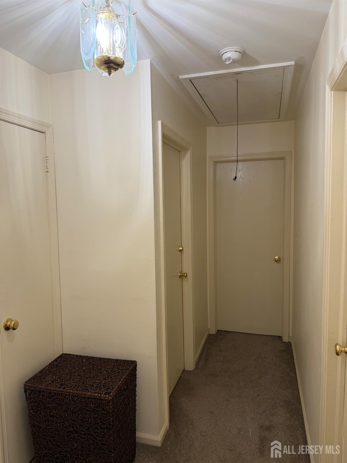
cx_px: 174
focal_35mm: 24
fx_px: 321
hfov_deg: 56.8
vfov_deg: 71.6
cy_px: 232
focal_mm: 6.76
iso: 100
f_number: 1.78
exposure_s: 1/60
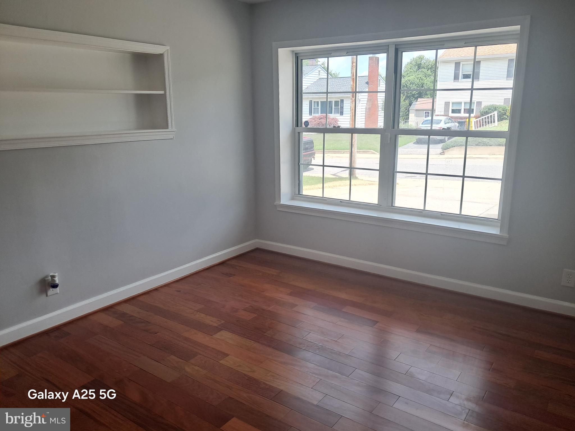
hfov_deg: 65.3
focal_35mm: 27
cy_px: 216
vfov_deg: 51.4
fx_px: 448
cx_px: 288
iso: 50
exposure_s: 1/120
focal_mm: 4
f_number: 1.8
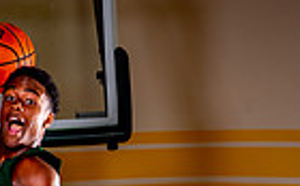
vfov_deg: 9.4
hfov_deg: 16.5
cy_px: 440
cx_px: 33
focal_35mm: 125
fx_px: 1020
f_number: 8
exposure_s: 1/125
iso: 100
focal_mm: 38
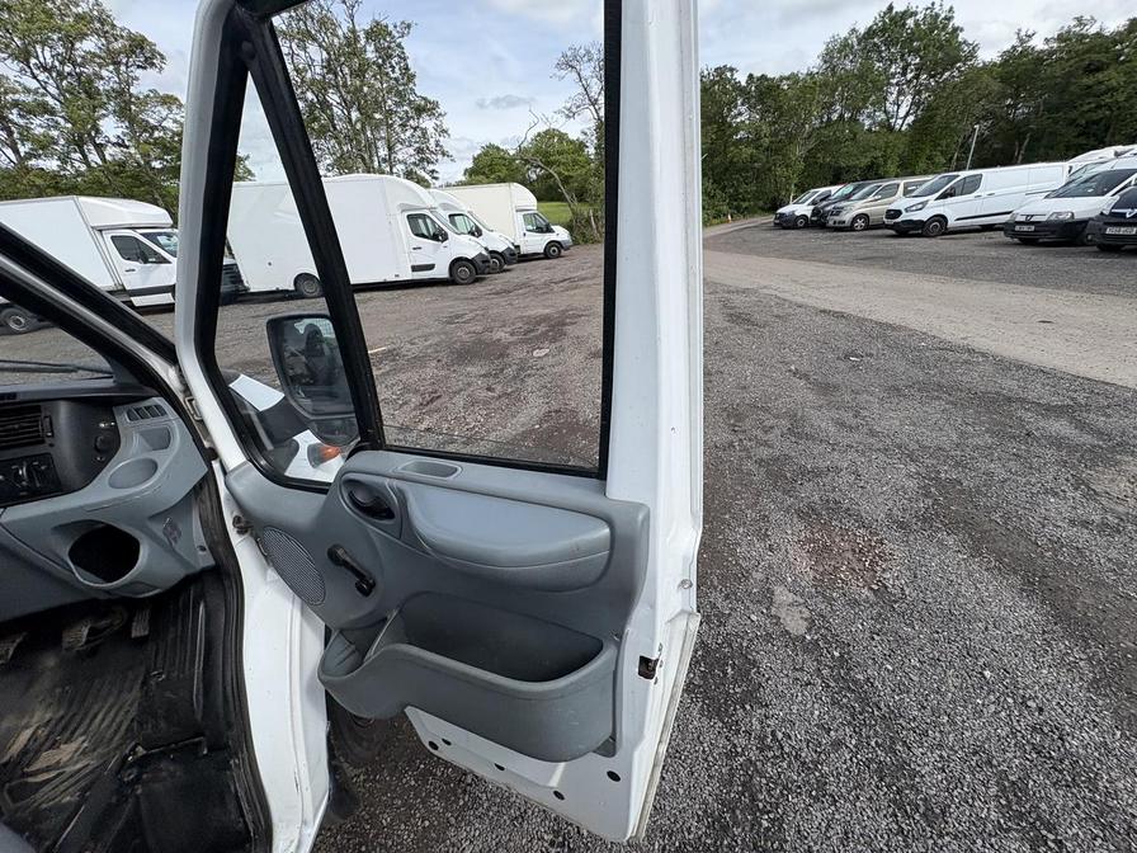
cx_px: 568
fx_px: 460
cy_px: 426
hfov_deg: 102.1
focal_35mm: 14
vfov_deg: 85.7
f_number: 2.2
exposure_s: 1/1370
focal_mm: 2.22
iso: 40
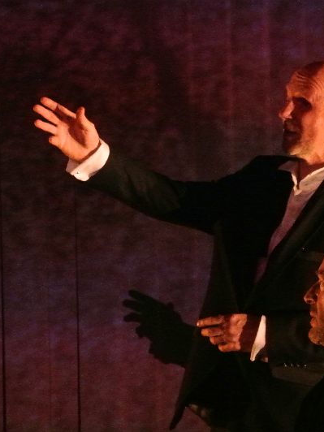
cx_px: 309
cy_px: 216
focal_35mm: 301
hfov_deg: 4.9
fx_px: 3756
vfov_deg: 6.6
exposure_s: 1/50
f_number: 5
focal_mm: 77.1
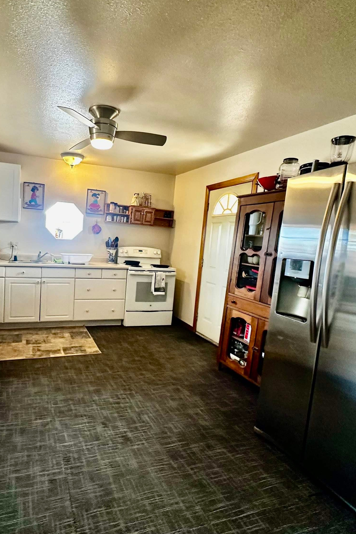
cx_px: 116
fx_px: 297
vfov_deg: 84.0
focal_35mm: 20
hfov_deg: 60.3
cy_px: 269
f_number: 2.2
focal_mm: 2.22
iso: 400
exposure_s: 1/60
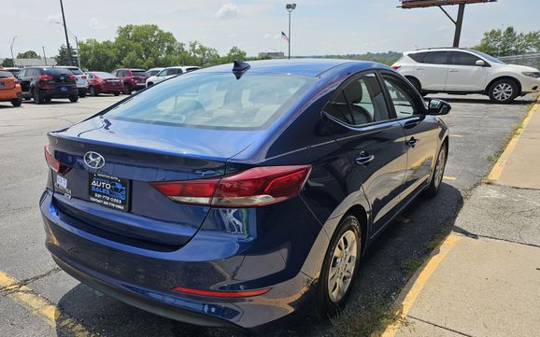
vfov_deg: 45.8
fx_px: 397
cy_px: 196
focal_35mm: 27
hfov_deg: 68.3
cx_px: 246
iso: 10
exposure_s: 1/807
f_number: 1.7
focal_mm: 6.3
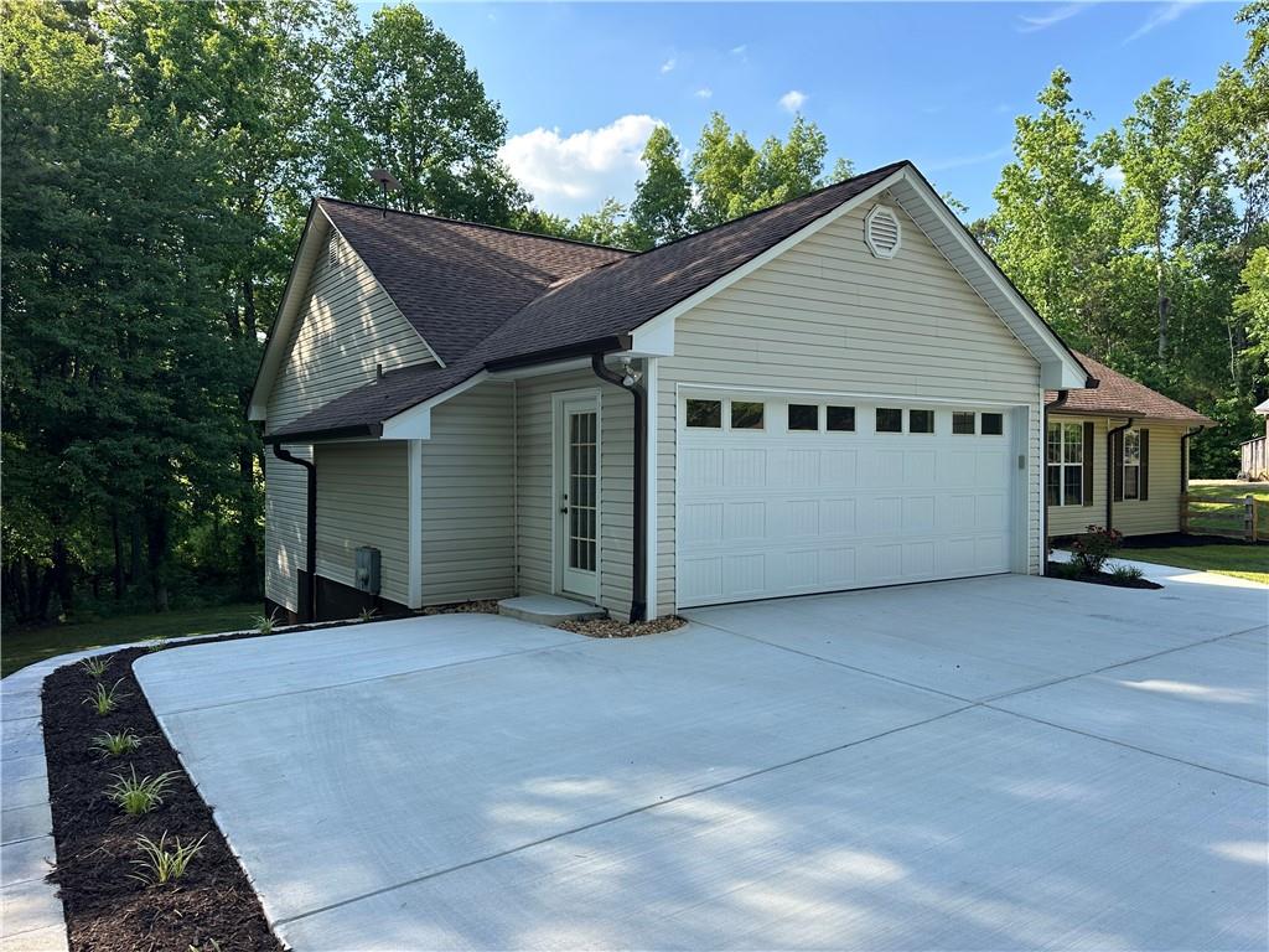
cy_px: 476
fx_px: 880
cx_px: 634
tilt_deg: -0.4
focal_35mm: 24
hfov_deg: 71.6
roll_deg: -0.1
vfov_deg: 56.8
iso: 80
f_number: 1.78
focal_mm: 6.86
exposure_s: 1/1050
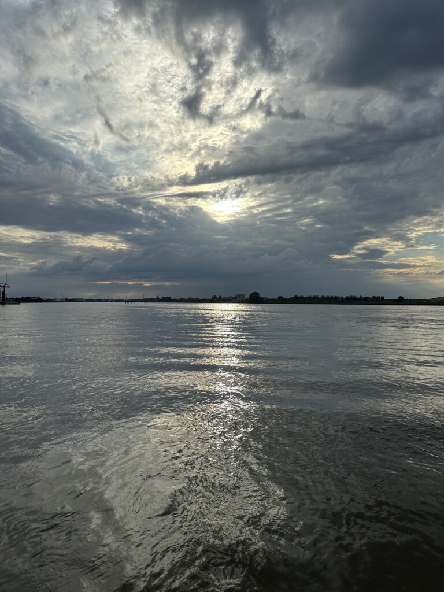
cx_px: 222
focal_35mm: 24
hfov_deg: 56.8
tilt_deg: +1.5
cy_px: 296
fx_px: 410
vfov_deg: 71.6
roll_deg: -1.3
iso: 80
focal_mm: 6.86
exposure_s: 1/7042
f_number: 1.78
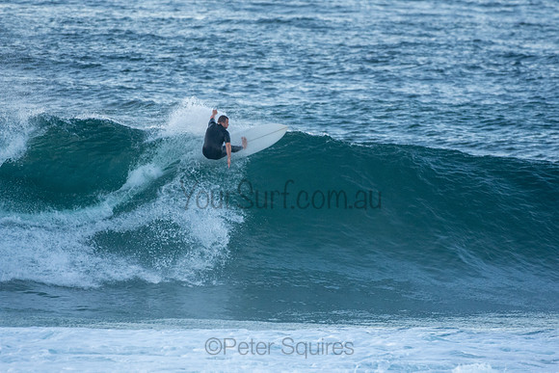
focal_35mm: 750
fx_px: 11648
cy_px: 186
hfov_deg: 2.7
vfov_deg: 1.8
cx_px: 280
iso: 1600
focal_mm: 500
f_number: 5.6
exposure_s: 1/1250
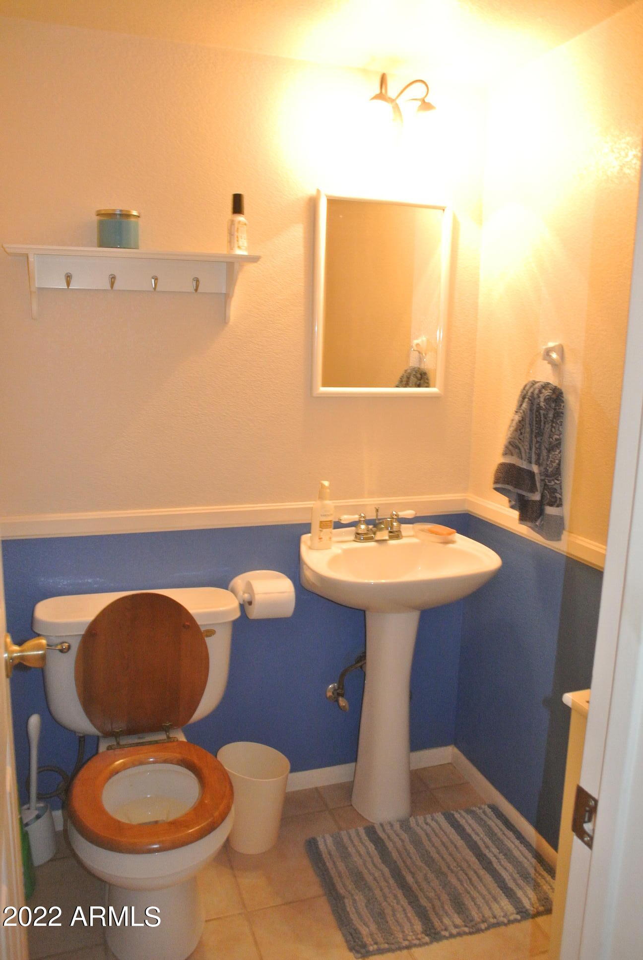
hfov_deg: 48.0
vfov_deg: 67.3
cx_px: 322
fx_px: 721
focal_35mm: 27
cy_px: 480
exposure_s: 1/60
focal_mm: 10
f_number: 2.8
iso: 560
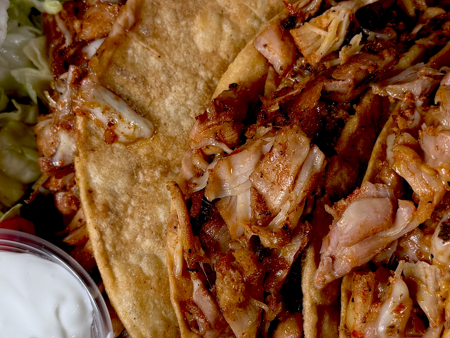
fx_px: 1495
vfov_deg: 12.9
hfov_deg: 17.1
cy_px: 141
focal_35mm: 115
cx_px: 180
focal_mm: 6.76
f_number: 1.78
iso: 50
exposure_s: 1/144
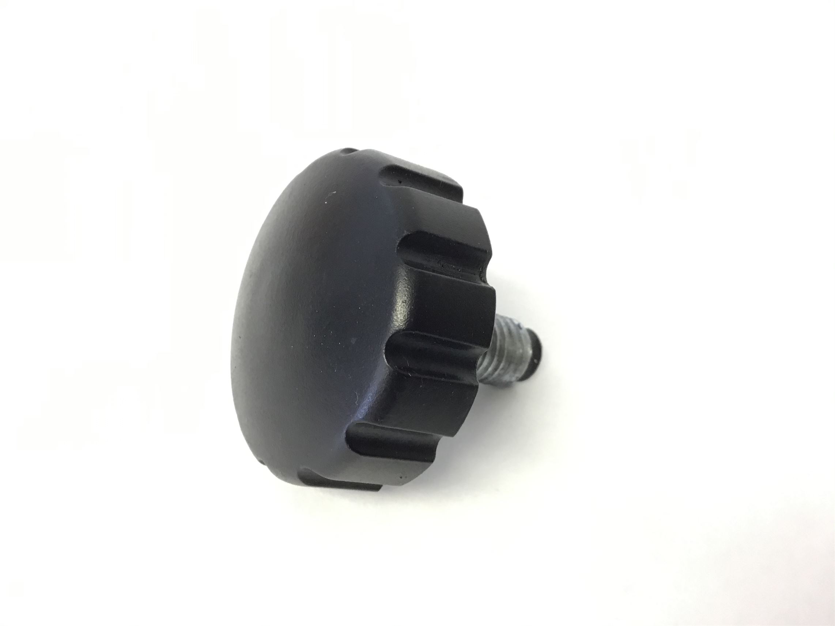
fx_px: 748
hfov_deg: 58.4
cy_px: 313
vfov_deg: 45.4
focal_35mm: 31
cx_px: 418
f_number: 2.4
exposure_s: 1/33
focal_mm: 3.3
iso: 64
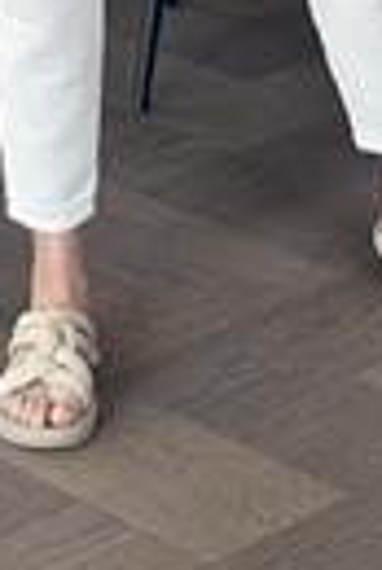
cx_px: 184
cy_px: -522
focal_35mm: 194
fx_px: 3079
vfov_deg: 9.9
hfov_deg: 7.1
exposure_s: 1/107
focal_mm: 6.86
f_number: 1.78
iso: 125
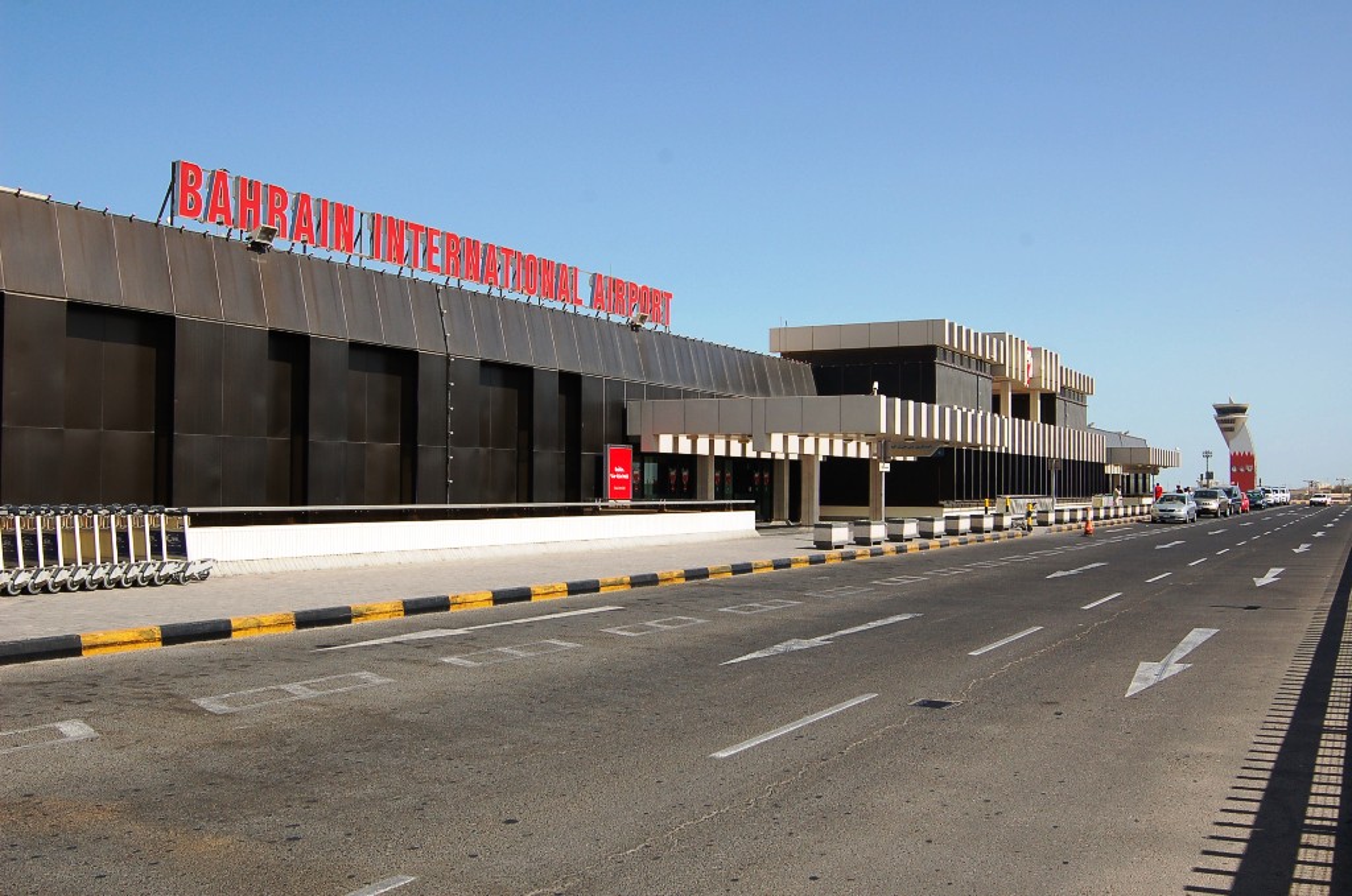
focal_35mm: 34
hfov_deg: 55.2
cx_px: 676
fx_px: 1293
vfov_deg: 38.2
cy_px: 448
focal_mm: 23
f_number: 10
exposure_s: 1/400
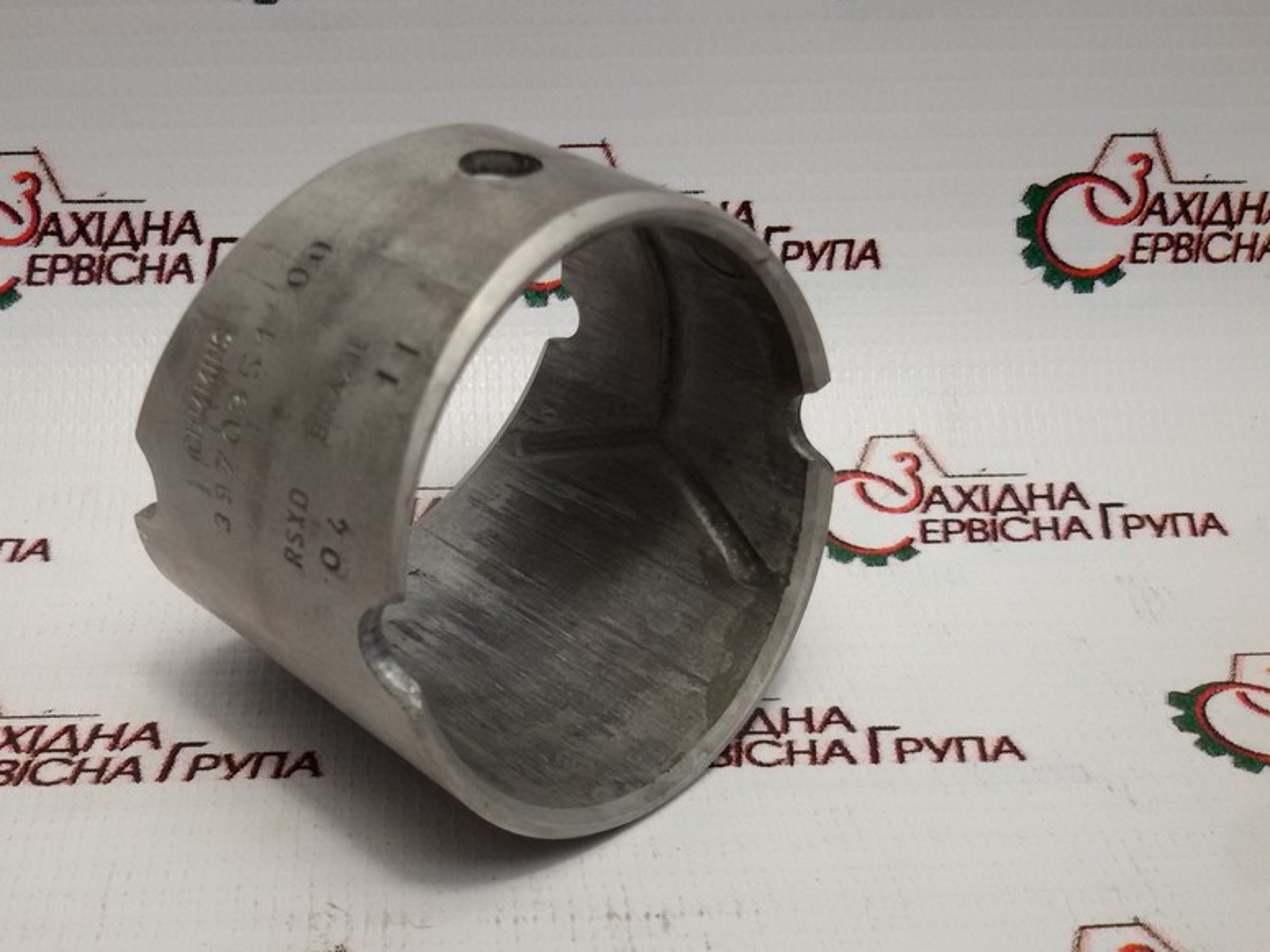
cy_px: 518
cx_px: 485
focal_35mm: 40
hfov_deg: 46.4
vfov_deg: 35.9
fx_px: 1467
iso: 64
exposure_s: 1/100
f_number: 2.4
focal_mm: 2.93
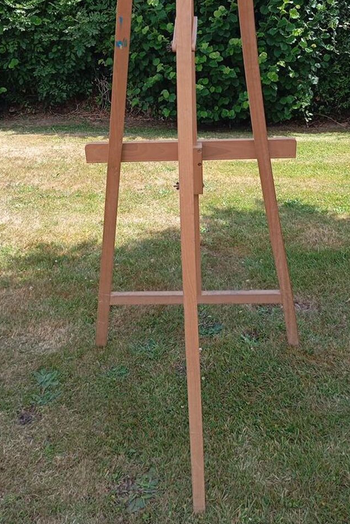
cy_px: 157
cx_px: 196
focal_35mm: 41
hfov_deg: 32.6
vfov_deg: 46.3
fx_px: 598
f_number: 1.8
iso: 108
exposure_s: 1/206
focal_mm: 4.22
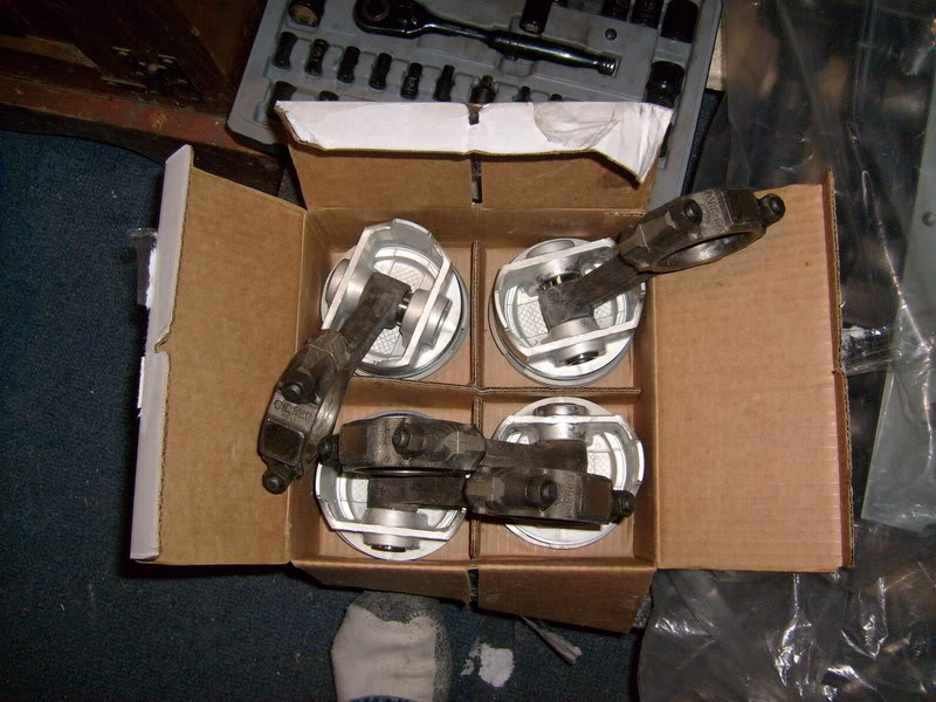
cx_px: 468
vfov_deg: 40.7
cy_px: 351
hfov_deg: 52.6
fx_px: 946
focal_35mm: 35
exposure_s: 1/45
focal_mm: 5.8
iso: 100
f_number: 2.8
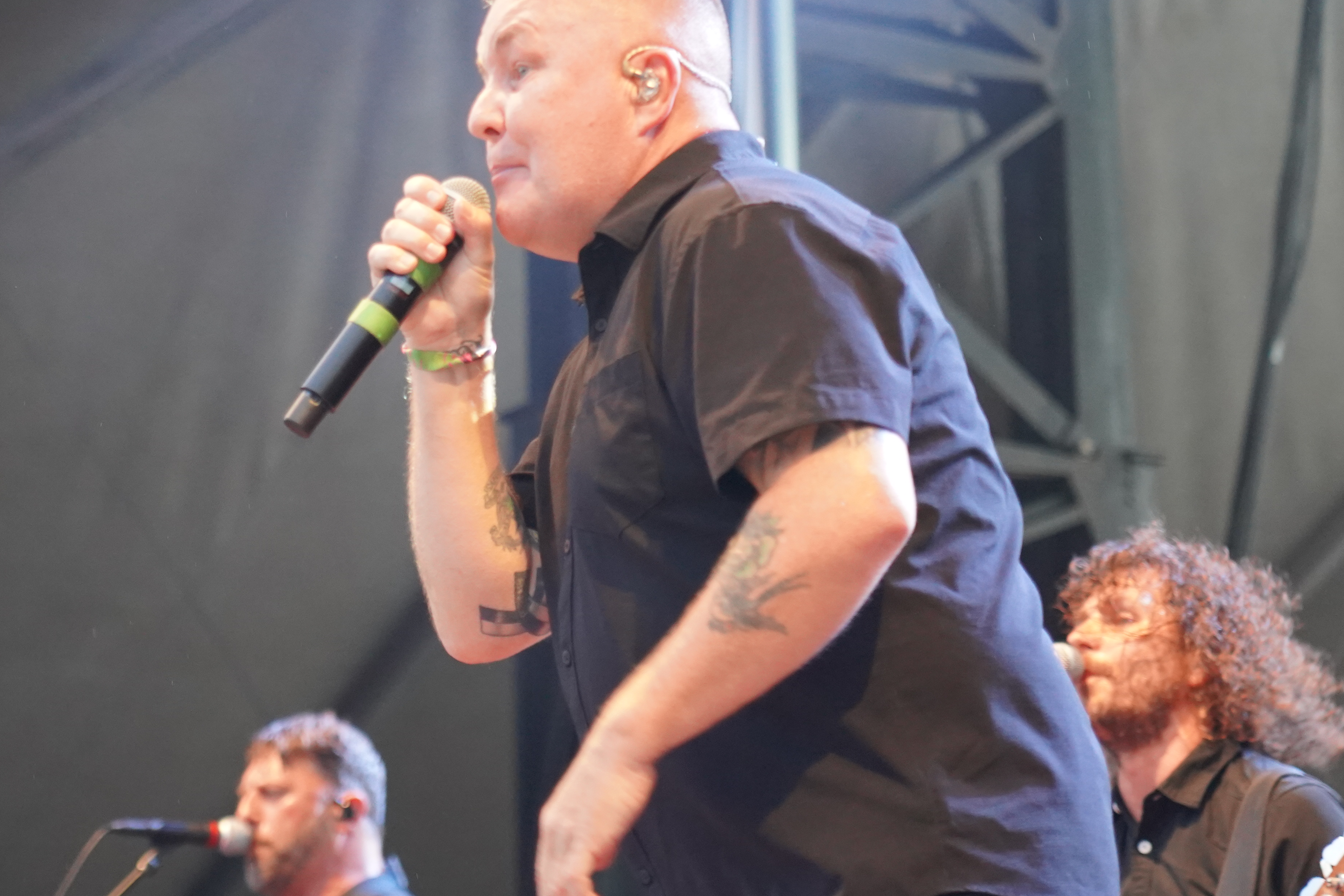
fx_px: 6346
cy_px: 186
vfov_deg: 8.1
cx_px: 409
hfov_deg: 12.1
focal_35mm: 170
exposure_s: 1/160
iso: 4000
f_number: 4
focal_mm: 105
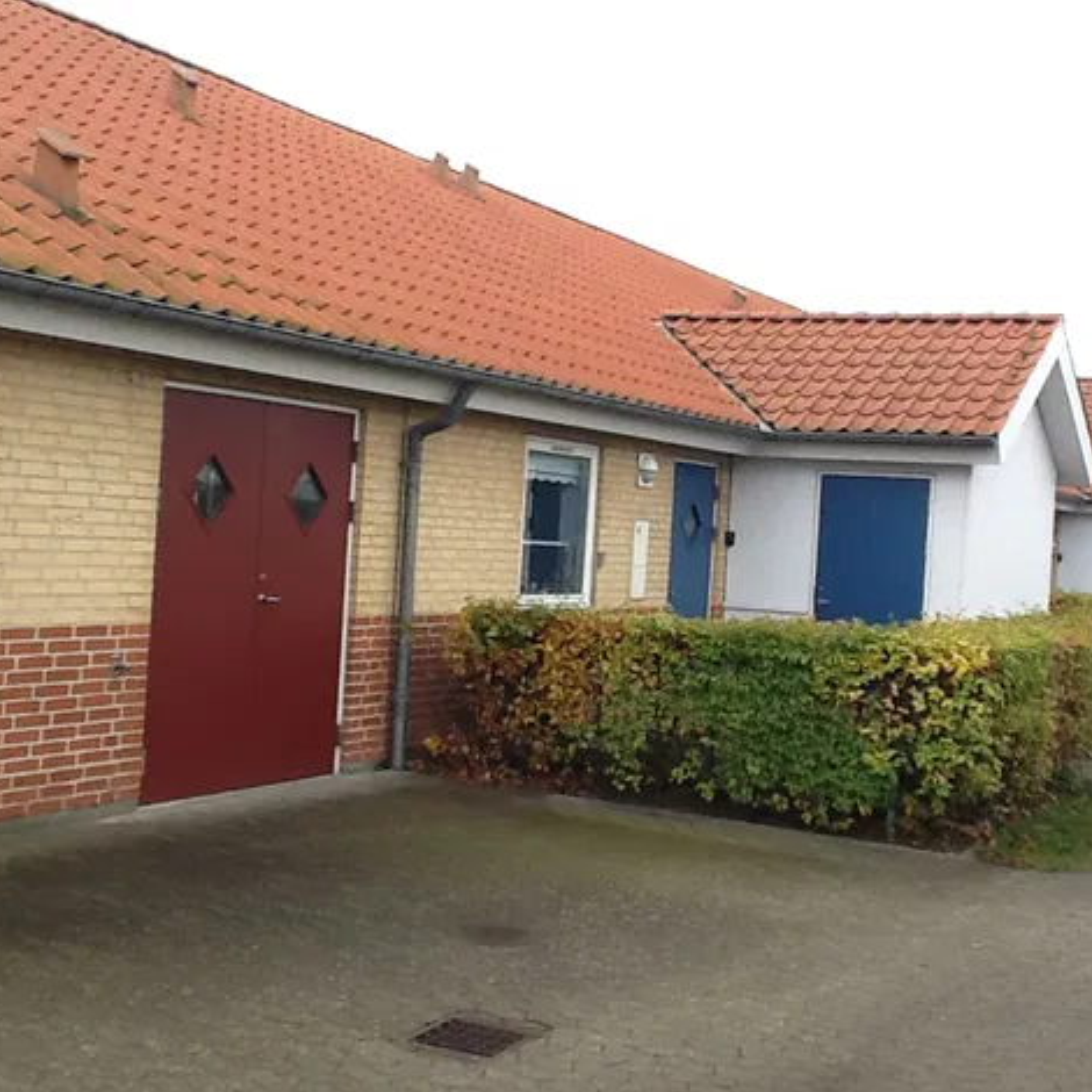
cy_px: 555
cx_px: 616
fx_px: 1892
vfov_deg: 32.2
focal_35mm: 53
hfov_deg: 32.2
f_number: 2.4
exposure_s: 1/124
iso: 40
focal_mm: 2.03
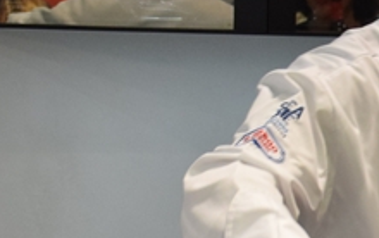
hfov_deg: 10.1
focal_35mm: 200
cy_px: 302
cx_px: 574
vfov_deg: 6.5
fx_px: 2068
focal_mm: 32
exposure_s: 1/60
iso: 1100
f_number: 4
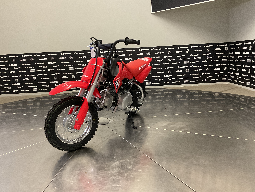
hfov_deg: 61.7
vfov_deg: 48.2
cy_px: 96
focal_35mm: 29
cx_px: 128
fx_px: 214
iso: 250
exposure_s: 1/55
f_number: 1.8
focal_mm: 3
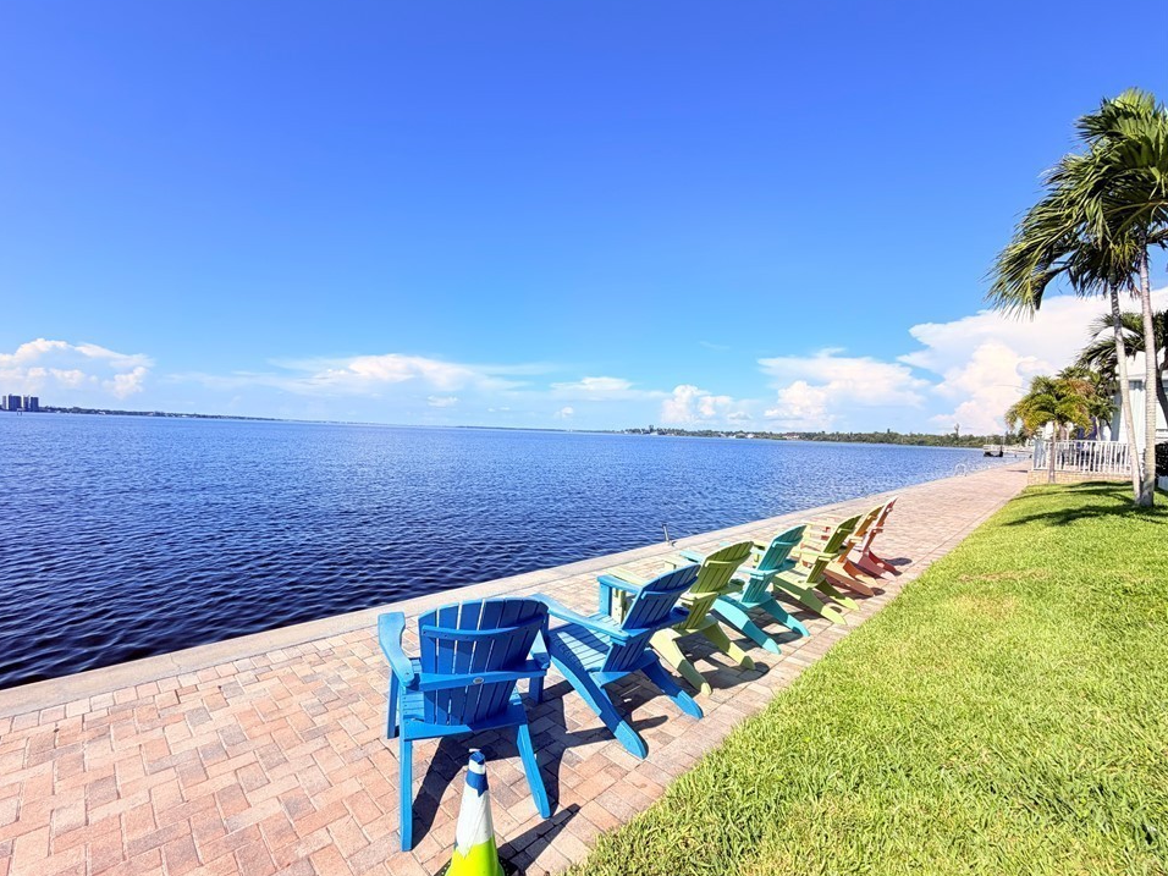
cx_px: 544
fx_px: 506
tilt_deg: +0.3
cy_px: 451
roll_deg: -2.1
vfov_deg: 81.7
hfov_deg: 98.0
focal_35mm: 15
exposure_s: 1/1001
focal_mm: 2.22
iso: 20
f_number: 2.2
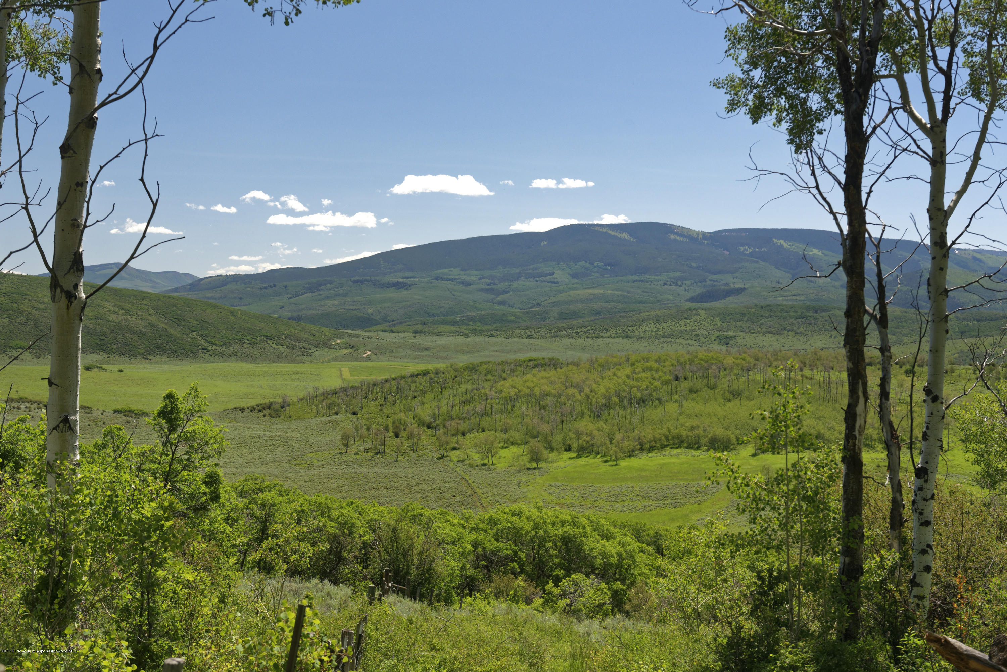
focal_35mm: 45
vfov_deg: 29.9
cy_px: 336
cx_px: 504
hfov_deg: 43.6
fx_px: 1259
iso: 320
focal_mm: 45
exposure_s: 1/640
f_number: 7.1
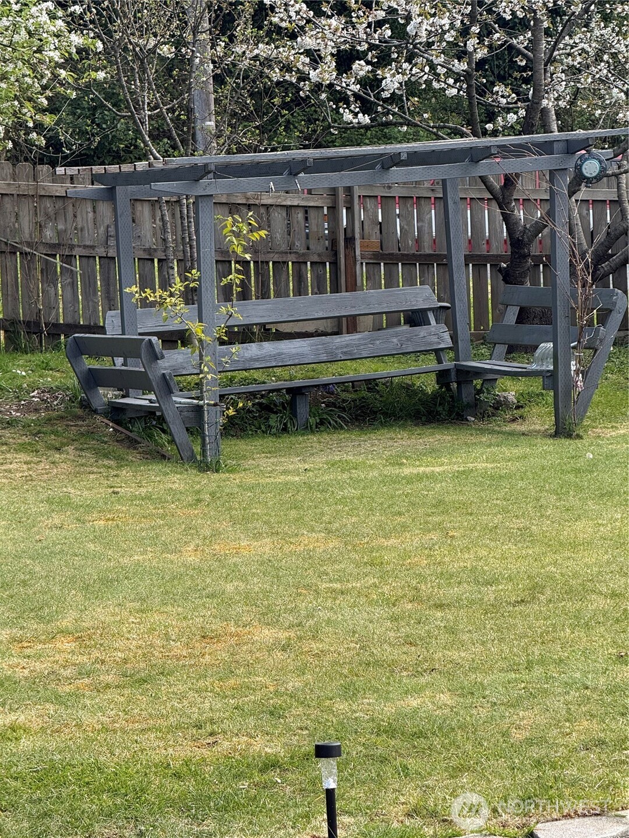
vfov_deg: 16.4
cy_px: 419
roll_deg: +4.5
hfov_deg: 12.3
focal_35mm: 120
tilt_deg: -2.6
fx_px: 2907
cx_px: 314
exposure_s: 1/655
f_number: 2.8
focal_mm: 15.66
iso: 64
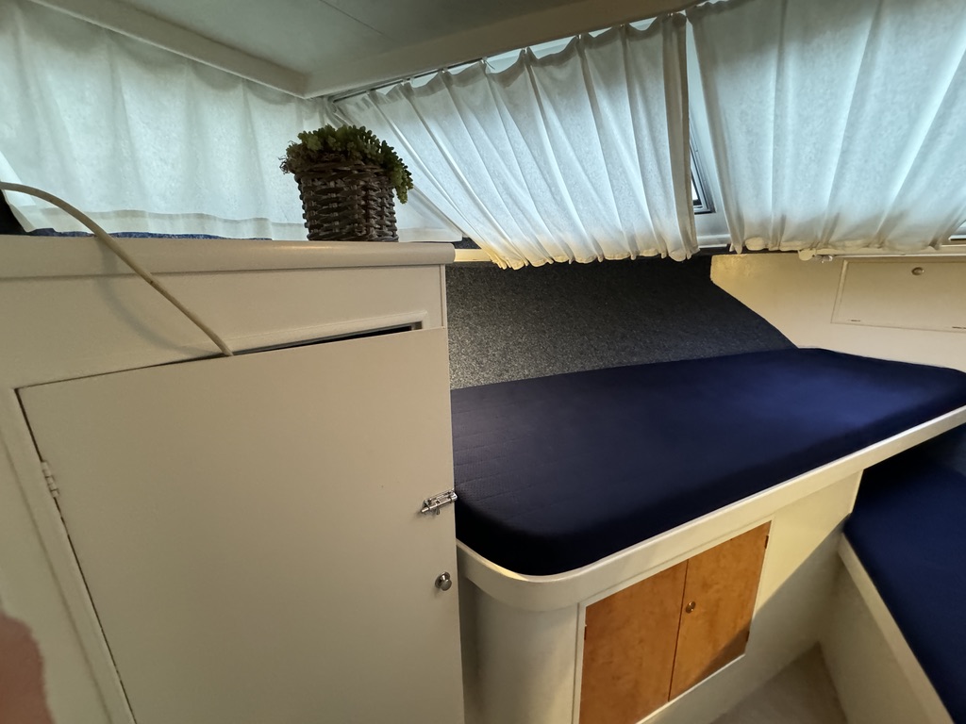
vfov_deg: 85.7
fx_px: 391
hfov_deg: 102.1
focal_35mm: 14
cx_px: 483
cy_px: 362
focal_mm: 2.22
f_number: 2.2
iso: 1250
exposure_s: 1/60
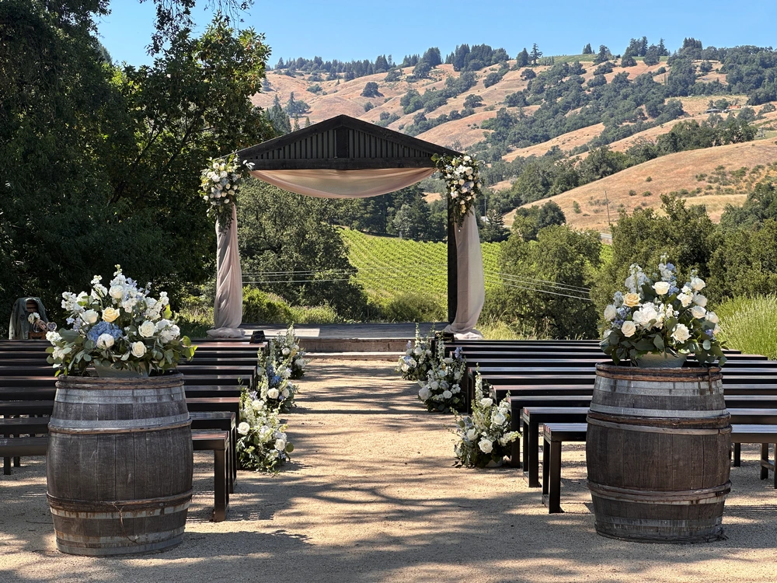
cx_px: 388
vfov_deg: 19.1
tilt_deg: -2.8
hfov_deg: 25.3
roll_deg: +0.2
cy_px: 292
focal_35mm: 77
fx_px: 1728
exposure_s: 1/336
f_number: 2.8
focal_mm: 9
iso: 32
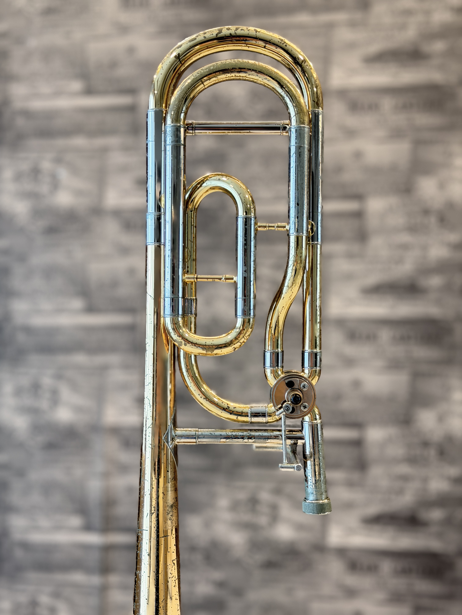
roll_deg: +0.0
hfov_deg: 30.3
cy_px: 308
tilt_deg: -1.4
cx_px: 231
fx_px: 854
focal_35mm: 48
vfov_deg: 39.7
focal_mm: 6.76
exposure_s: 1/50
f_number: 1.78
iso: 250
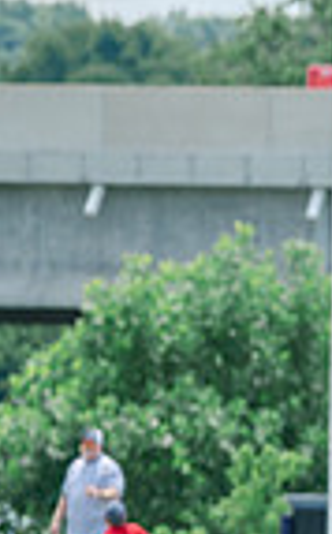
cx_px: 1545
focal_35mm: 830
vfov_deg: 2.5
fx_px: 12052
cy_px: 658
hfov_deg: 1.6
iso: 400
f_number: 5
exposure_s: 1/1600
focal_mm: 135
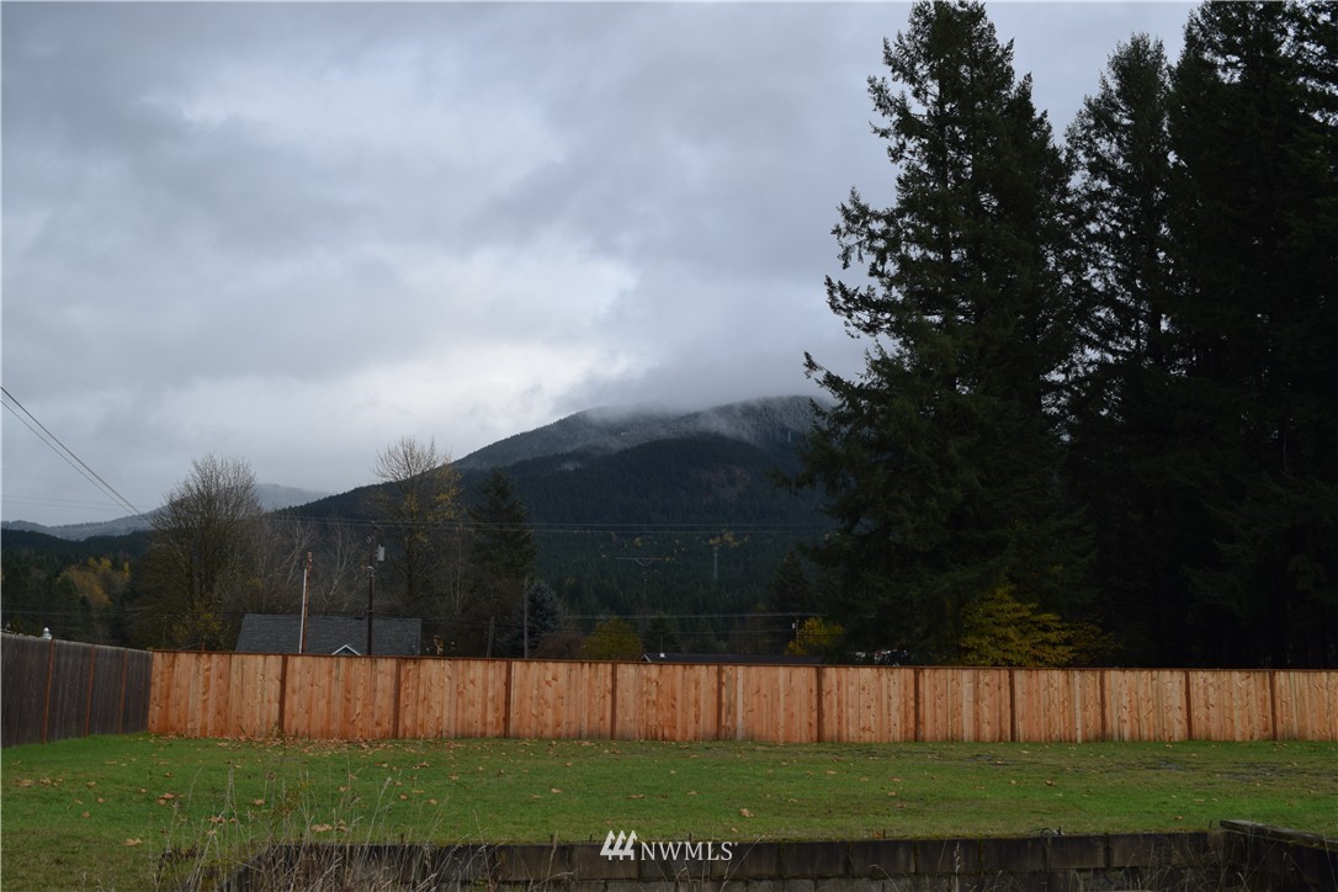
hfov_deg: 57.2
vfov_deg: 40.0
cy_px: 446
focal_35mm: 33
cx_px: 669
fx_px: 1226
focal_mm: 22
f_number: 7.1
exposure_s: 1/200
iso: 100
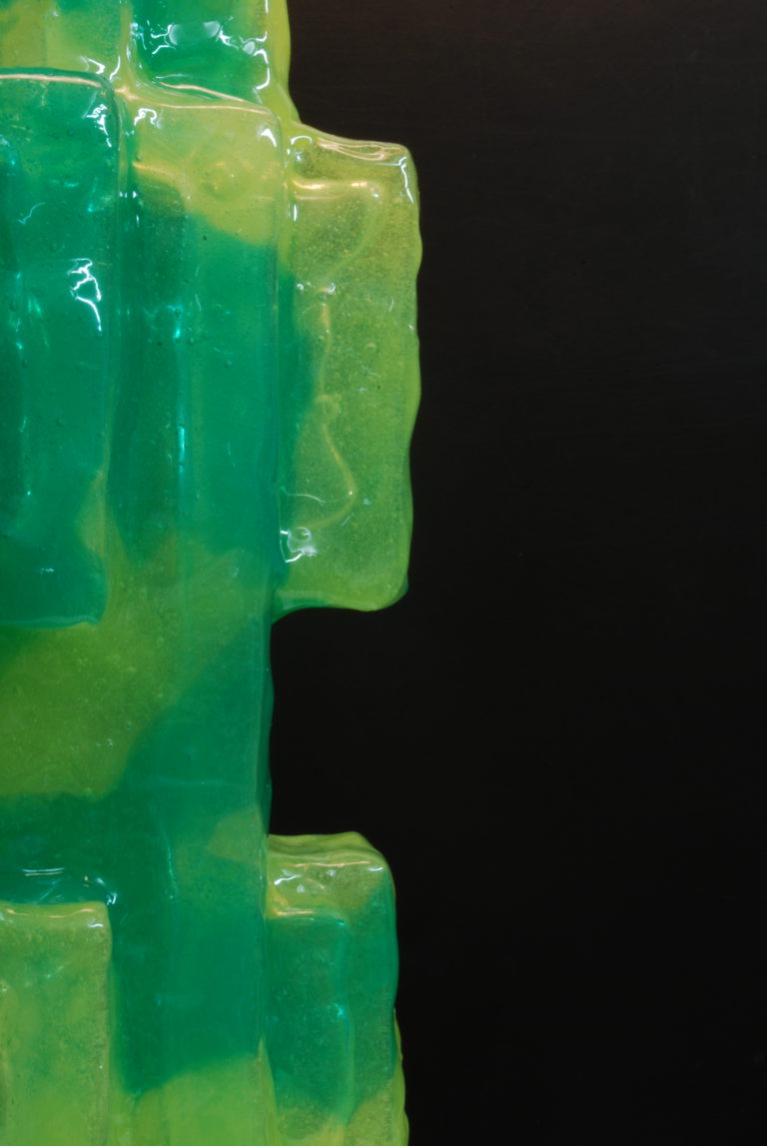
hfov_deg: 20.7
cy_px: 573
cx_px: 384
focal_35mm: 66
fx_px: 2103
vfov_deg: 30.5
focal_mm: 44
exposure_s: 13
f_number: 36
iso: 140
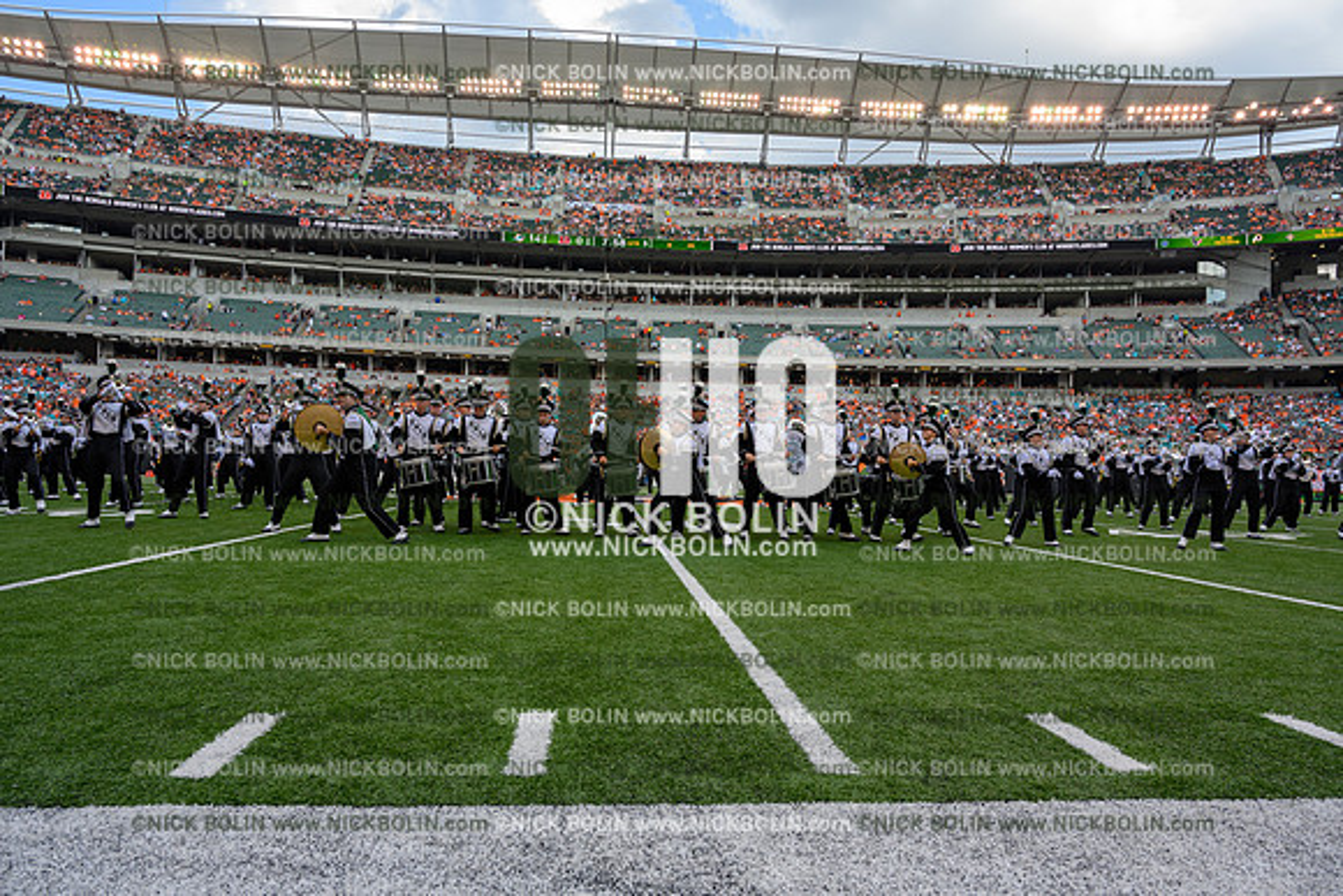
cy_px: 448
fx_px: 896
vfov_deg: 53.2
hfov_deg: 73.7
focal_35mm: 24
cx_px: 672
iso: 80
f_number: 7.1
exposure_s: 1/100
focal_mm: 24
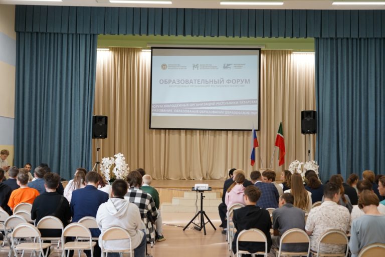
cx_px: 192
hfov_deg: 44.5
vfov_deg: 30.6
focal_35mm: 44
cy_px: 128
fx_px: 471
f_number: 4
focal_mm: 44
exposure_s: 1/50
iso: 400
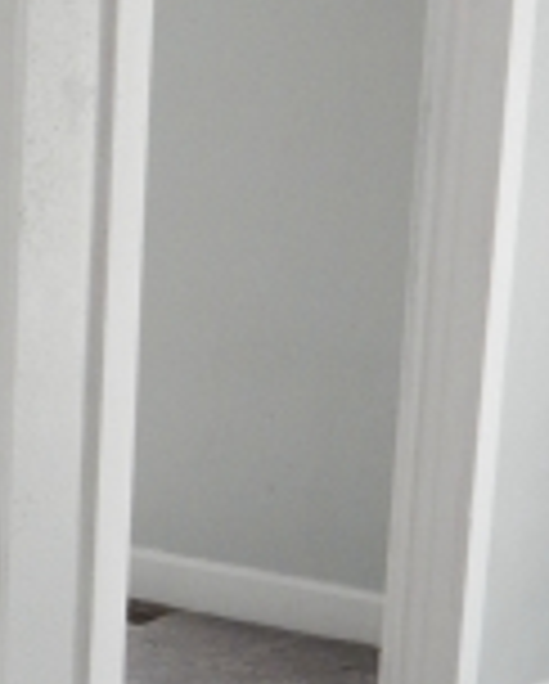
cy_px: 533
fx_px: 1905
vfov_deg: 20.2
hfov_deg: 16.0
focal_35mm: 94
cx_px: -36
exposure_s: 1/60
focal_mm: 4
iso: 400
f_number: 3
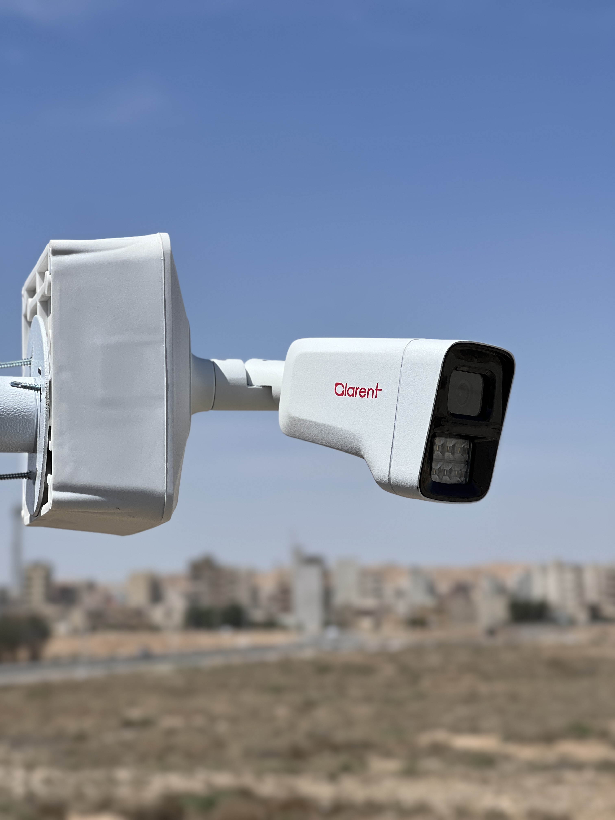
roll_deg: +0.3
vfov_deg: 25.3
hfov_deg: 19.1
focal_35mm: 77
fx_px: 1824
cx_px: 308
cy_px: 410
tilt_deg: +4.4
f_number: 2.8
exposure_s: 1/1468
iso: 32
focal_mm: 9
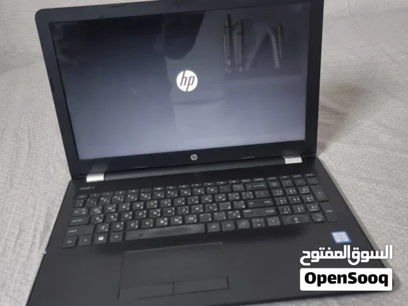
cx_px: 204
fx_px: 283
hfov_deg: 71.6
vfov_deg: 56.8
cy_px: 153
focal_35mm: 24
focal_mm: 6.7
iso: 800
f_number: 1.8
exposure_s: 1/24
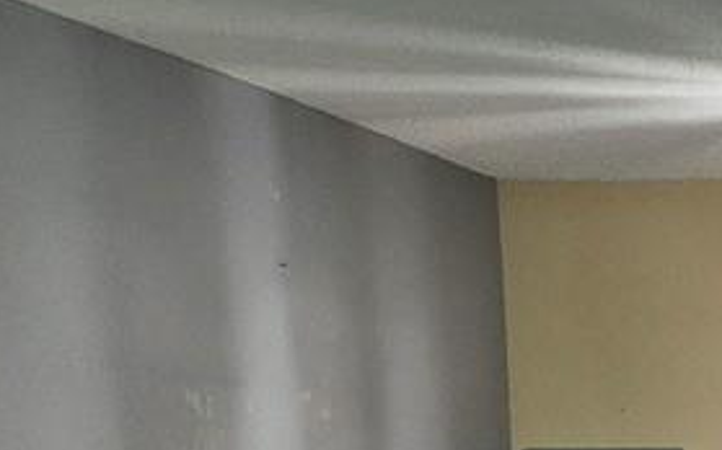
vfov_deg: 8.8
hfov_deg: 13.3
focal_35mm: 140
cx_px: 1346
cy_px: 947
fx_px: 2753
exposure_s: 1/120
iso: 125
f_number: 1.8
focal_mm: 5.4
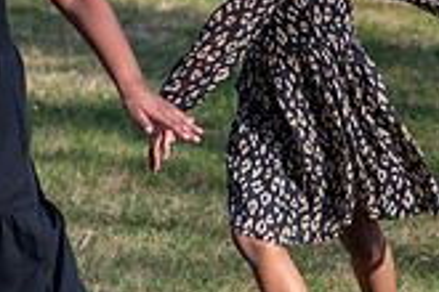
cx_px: 168
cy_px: 111
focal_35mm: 282
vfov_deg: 4.9
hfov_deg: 7.3
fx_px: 3439
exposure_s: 1/1600
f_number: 4
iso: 250
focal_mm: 80
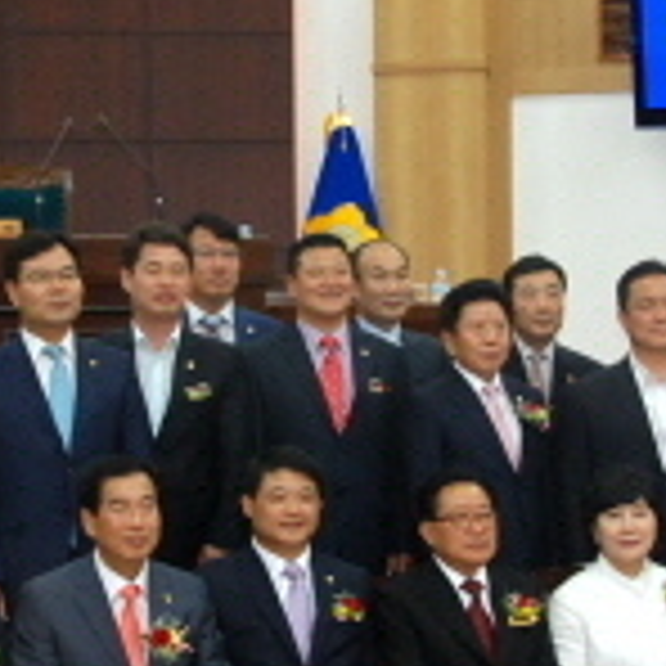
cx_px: 279
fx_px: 2068
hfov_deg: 18.3
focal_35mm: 95
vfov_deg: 18.3
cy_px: 338
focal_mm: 22
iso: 800
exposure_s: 1/60
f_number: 5
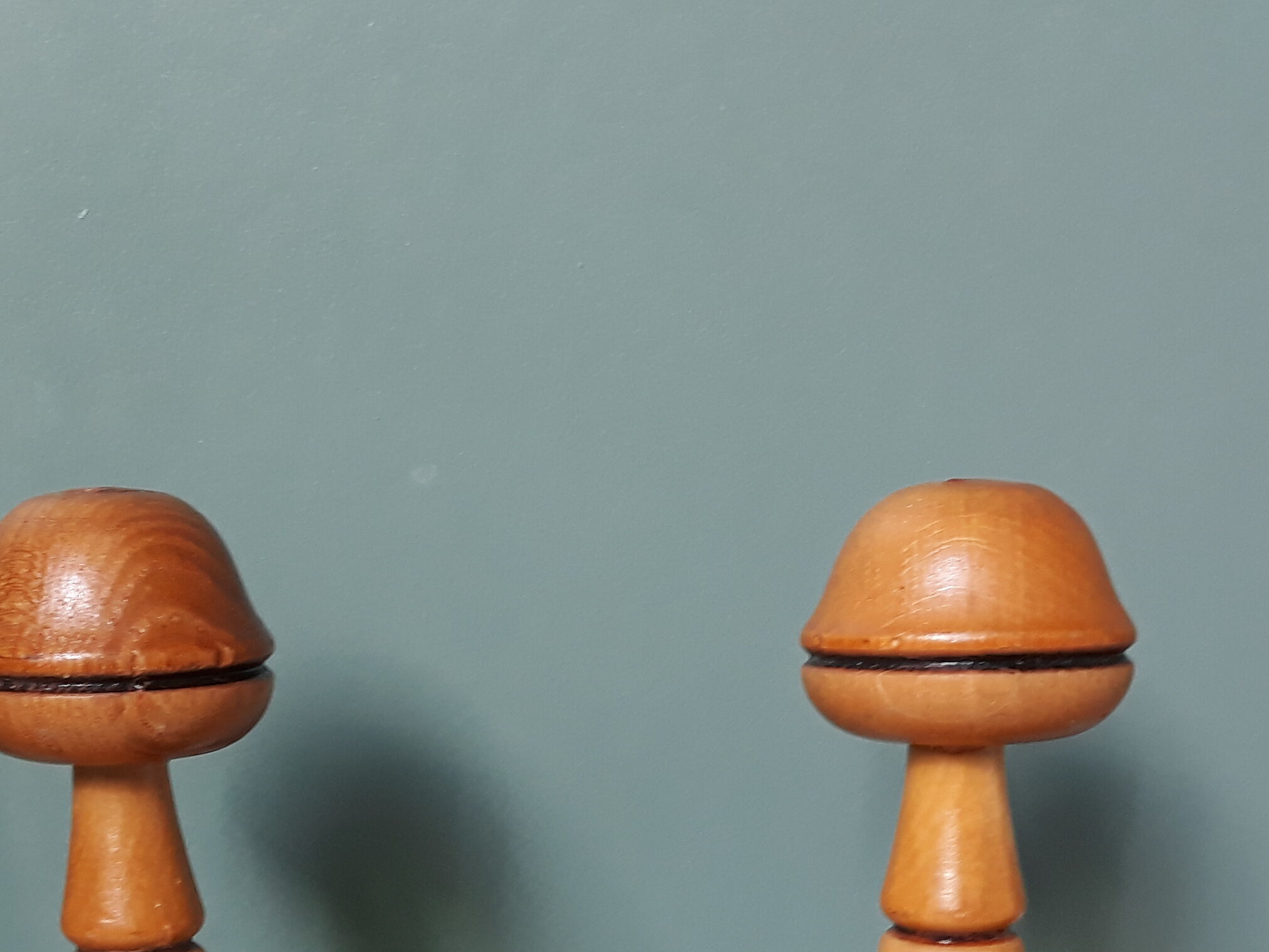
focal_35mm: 55
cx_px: 361
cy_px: 931
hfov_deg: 34.4
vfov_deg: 25.4
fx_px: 2017
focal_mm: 3.71
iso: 100
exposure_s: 1/50
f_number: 1.7
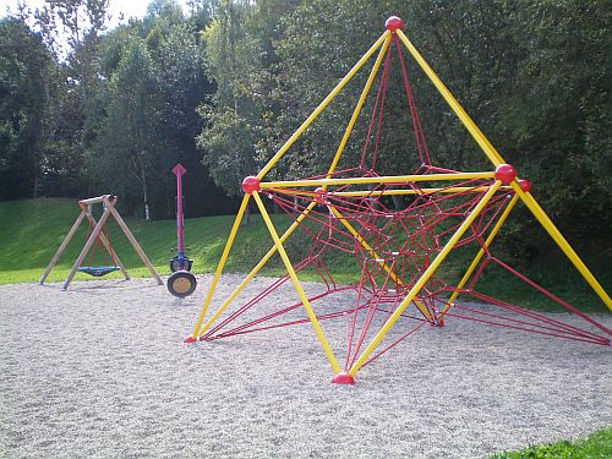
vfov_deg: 29.1
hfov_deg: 38.2
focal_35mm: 50
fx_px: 884
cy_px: 230
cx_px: 306
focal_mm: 8.4
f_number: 3.7
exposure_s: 1/200
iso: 64
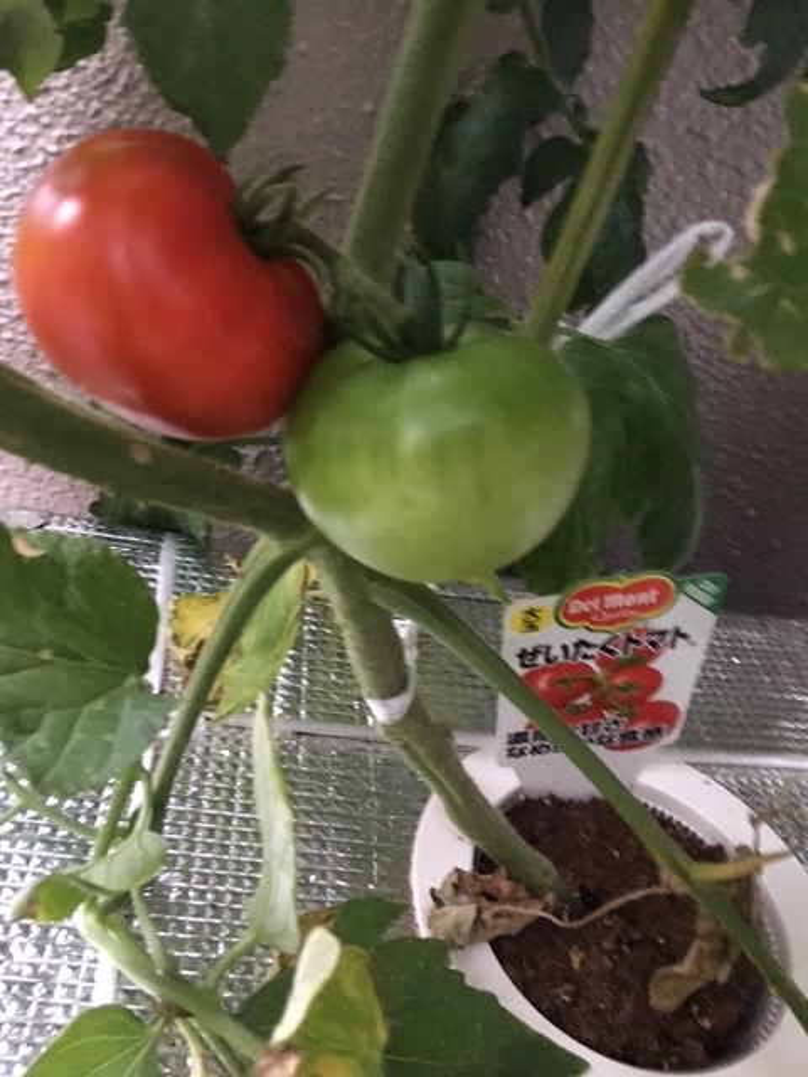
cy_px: 538
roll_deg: -13.8
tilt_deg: -34.7
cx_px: 404
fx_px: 903
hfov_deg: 48.2
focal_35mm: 29
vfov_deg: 61.7
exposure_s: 1/15
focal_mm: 4.15
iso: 250
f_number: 2.2
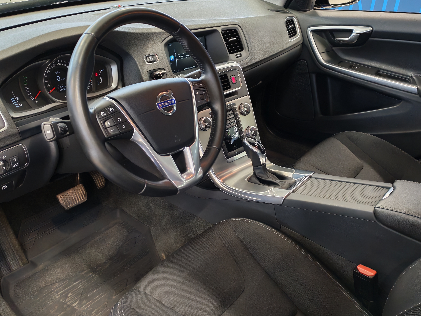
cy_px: 158
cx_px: 210
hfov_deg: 55.4
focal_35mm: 33
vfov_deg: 42.9
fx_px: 401
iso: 1250
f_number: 1.9
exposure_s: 1/50
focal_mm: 6.12
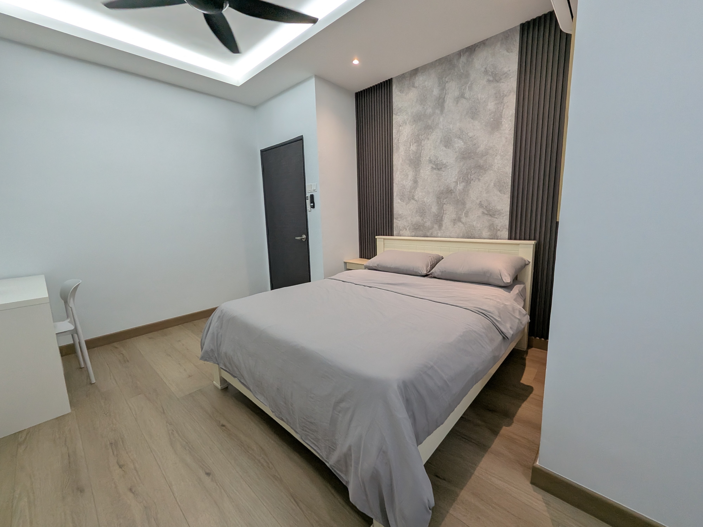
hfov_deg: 106.2
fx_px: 264
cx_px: 352
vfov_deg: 89.9
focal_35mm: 13
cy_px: 264
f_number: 2.2
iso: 204
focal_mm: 1.54
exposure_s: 1/188
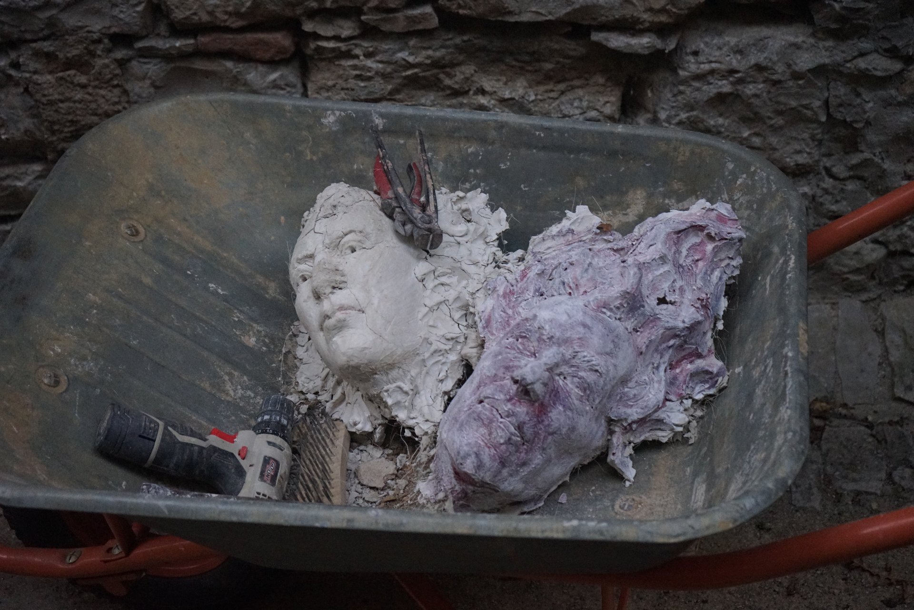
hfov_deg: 34.5
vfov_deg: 23.4
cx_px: 457
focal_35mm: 58
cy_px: 305
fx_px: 1472
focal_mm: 58
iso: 6400
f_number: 5
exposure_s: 1/125
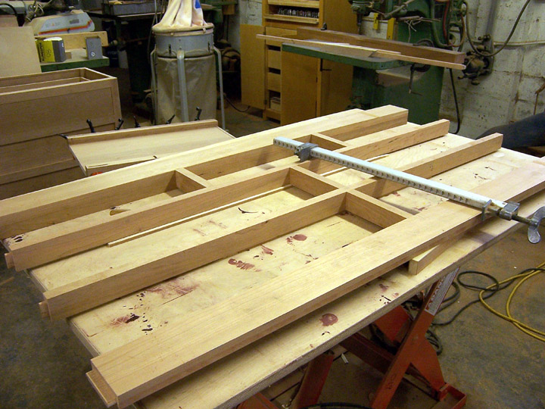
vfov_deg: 42.9
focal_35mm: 33
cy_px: 204
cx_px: 272
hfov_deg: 55.4
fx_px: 520
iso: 140
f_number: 3.4
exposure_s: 1/30
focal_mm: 5.5
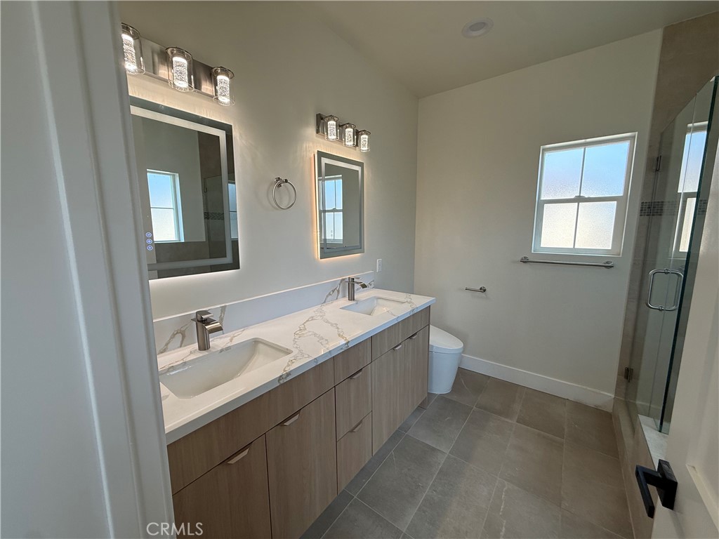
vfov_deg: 85.7
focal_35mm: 14
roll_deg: +0.3
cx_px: 360
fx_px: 291
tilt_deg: -8.3
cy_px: 270
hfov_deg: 102.1
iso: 64
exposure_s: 1/193
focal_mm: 2.22
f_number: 2.2
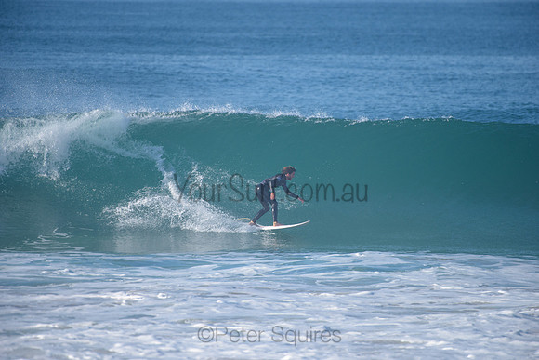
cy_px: 180
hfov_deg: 4.1
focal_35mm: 500
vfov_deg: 2.8
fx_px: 7488
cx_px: 270
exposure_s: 1/2000
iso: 280
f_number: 5.6
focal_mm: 500
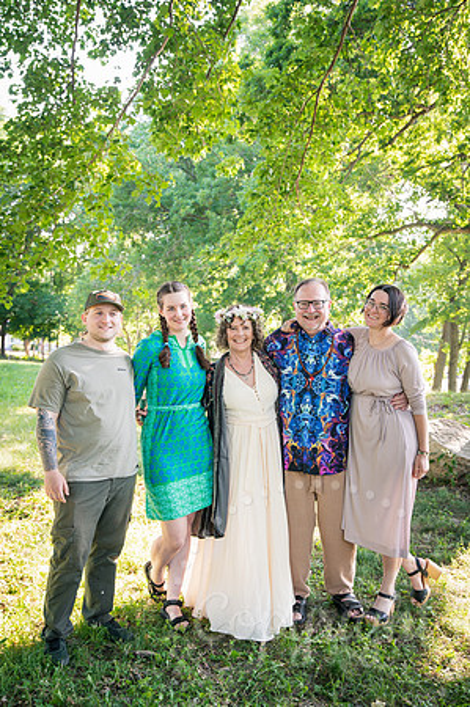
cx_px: 235
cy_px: 354
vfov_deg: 50.7
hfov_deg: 35.0
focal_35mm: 38
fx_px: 746
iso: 1000
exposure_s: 1/320
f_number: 4
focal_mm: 38
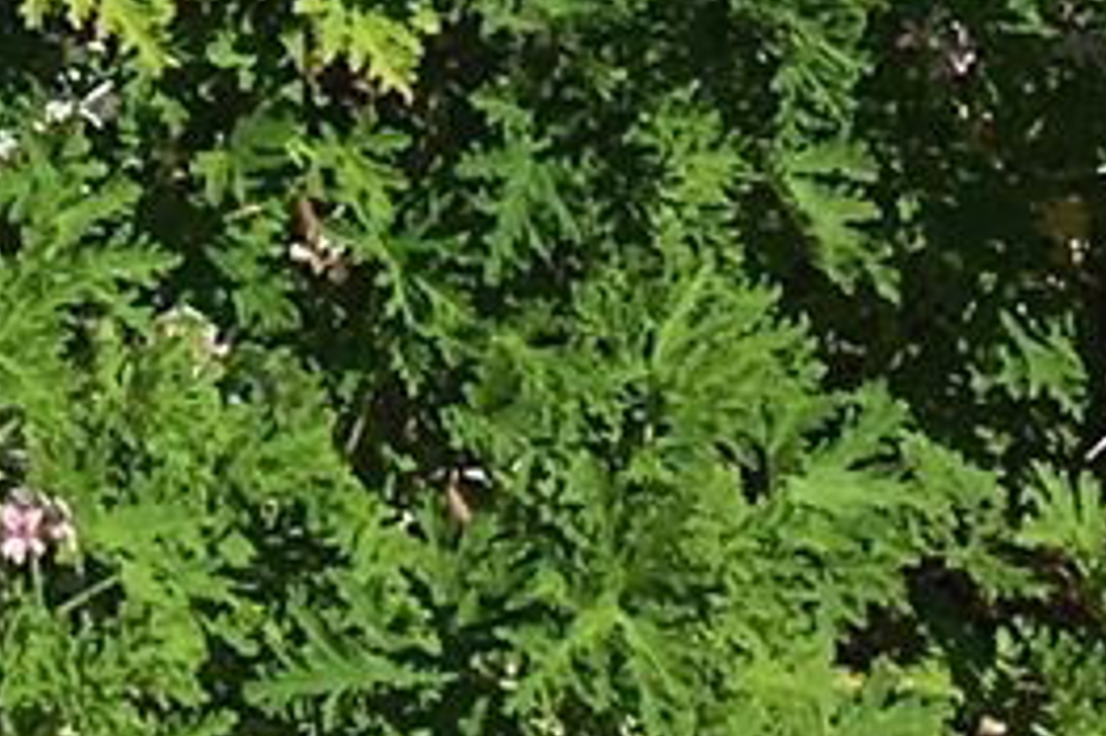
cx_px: -416
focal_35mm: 264
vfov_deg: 4.9
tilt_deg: -6.1
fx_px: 8105
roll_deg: +1.2
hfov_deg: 7.7
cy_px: -1682
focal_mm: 4.15
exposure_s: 1/2564
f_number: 2.2
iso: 25
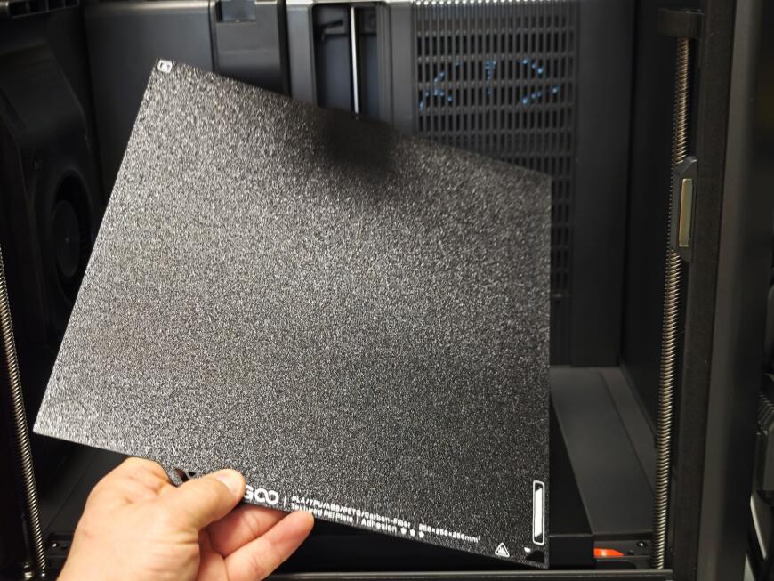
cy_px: 290
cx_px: 387
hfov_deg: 41.2
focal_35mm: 46
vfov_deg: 31.5
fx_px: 1029
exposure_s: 1/41.7
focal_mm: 8.72
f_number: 1.63
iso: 800
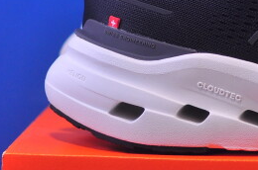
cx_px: 324
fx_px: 1651
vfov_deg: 5.9
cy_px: -50
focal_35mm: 231
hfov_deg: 8.8
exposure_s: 1/320
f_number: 2.5
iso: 250
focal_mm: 50
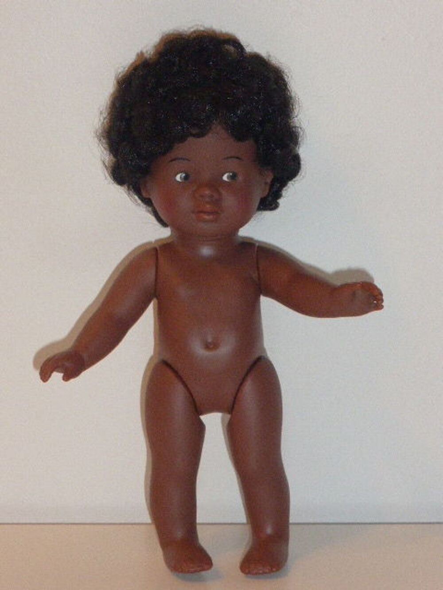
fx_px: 1553
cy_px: 295
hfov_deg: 16.2
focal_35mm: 91
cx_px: 222
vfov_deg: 21.5
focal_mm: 15.1
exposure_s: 1/60
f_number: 5.2
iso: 500
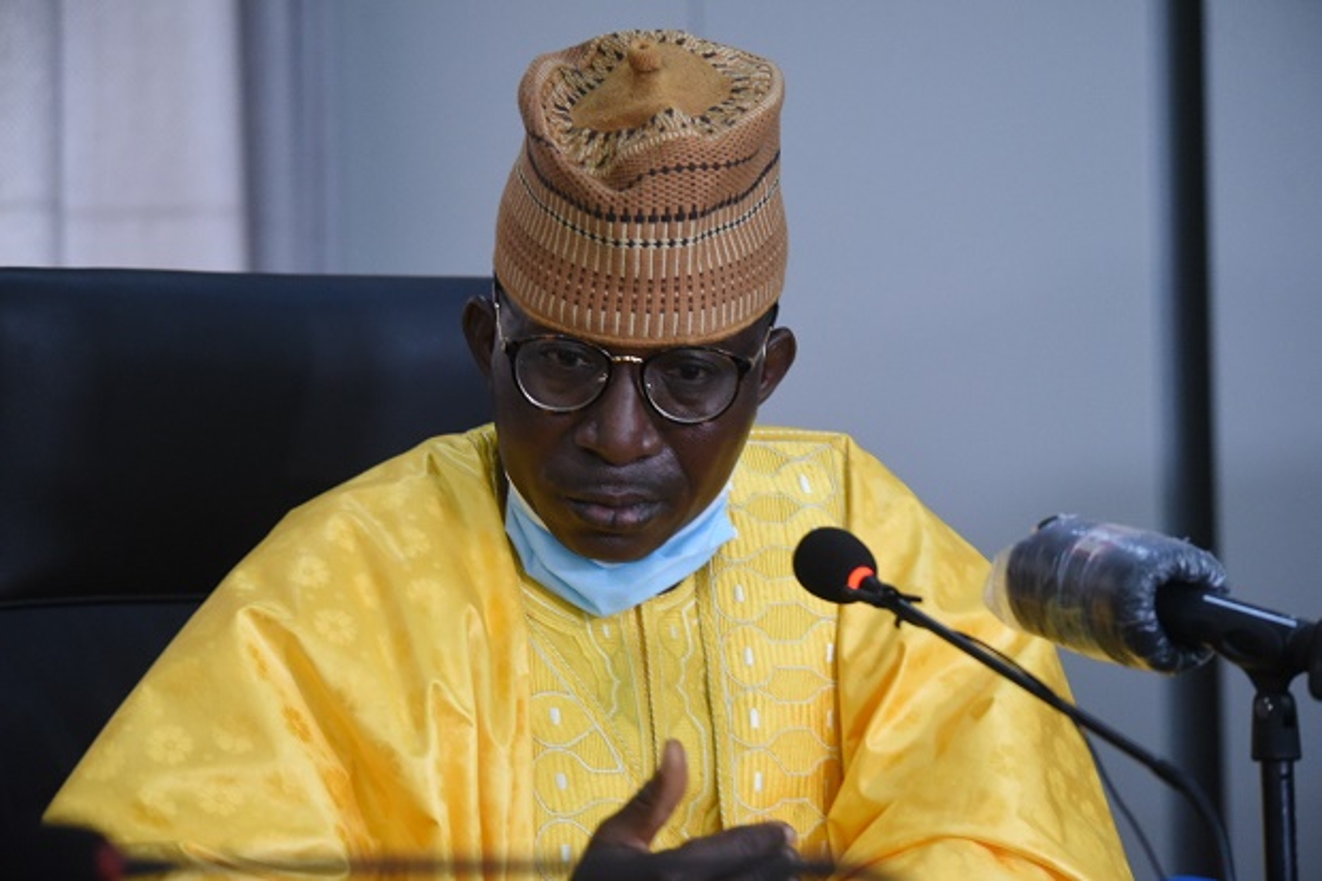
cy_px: 440
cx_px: 661
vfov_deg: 9.1
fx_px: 5507
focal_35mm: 150
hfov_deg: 13.7
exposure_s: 1/100
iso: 6400
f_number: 5
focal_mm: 150
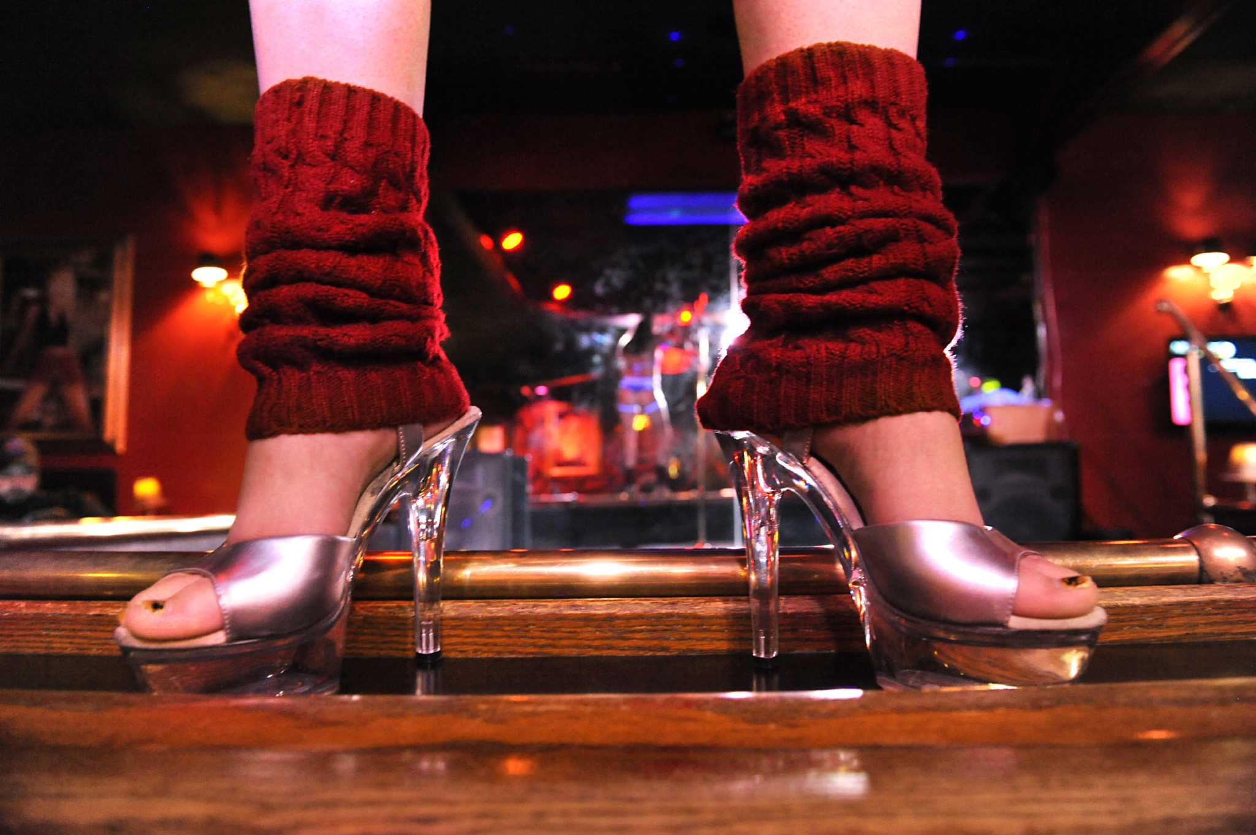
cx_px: 628
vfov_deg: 53.1
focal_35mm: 24
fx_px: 837
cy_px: 418
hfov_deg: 73.8
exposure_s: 1/20
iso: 5000
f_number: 4.5
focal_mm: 24
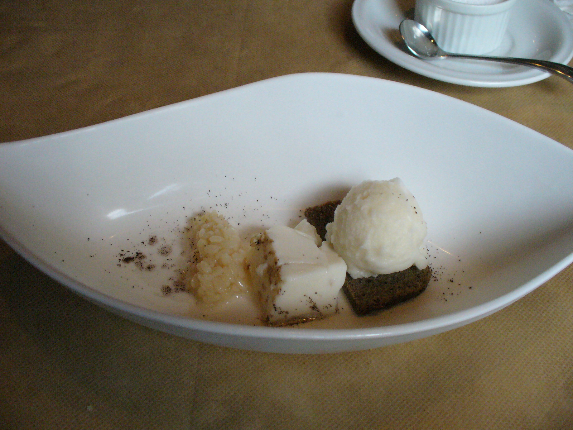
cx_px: 286
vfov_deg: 38.7
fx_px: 612
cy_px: 215
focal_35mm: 37
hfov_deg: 50.1
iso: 400
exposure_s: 1/640
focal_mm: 6.1
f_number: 2.8
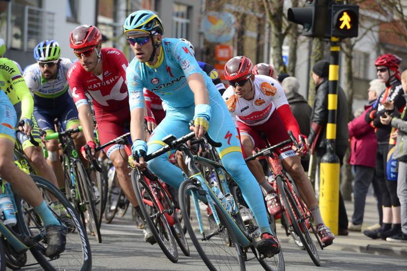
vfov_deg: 6.9
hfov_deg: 10.3
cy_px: 136
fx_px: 2259
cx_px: 204
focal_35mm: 200
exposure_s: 1/500
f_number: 8
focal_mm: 200
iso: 400
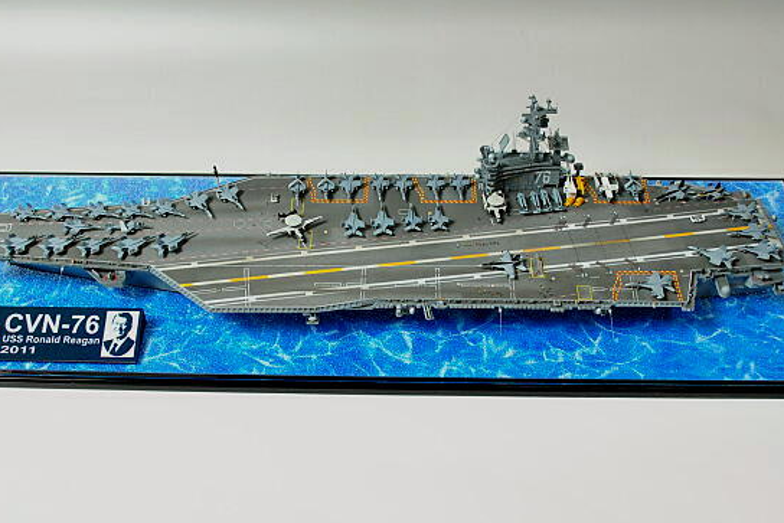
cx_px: 370
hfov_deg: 45.4
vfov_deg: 31.2
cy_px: 261
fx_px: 937
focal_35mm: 43
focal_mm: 26
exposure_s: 1/125
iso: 800
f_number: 5.6
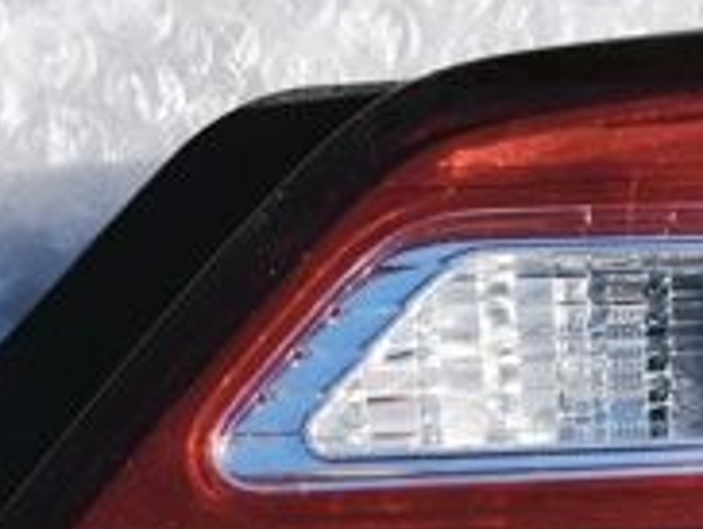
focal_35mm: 123
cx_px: 715
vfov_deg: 11.8
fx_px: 2501
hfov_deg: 15.7
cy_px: 645
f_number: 1.7
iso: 80
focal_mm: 5.35
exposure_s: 1/2159
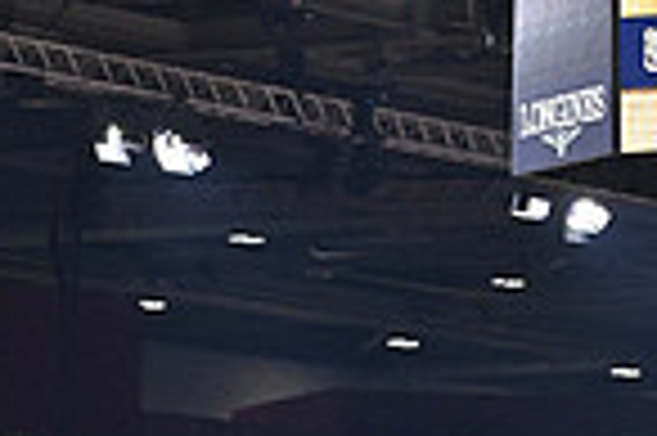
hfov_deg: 4.9
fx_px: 7620
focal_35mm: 418
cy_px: -110
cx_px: 1170
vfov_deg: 3.3
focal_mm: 105
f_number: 3.5
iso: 6400
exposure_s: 1/800
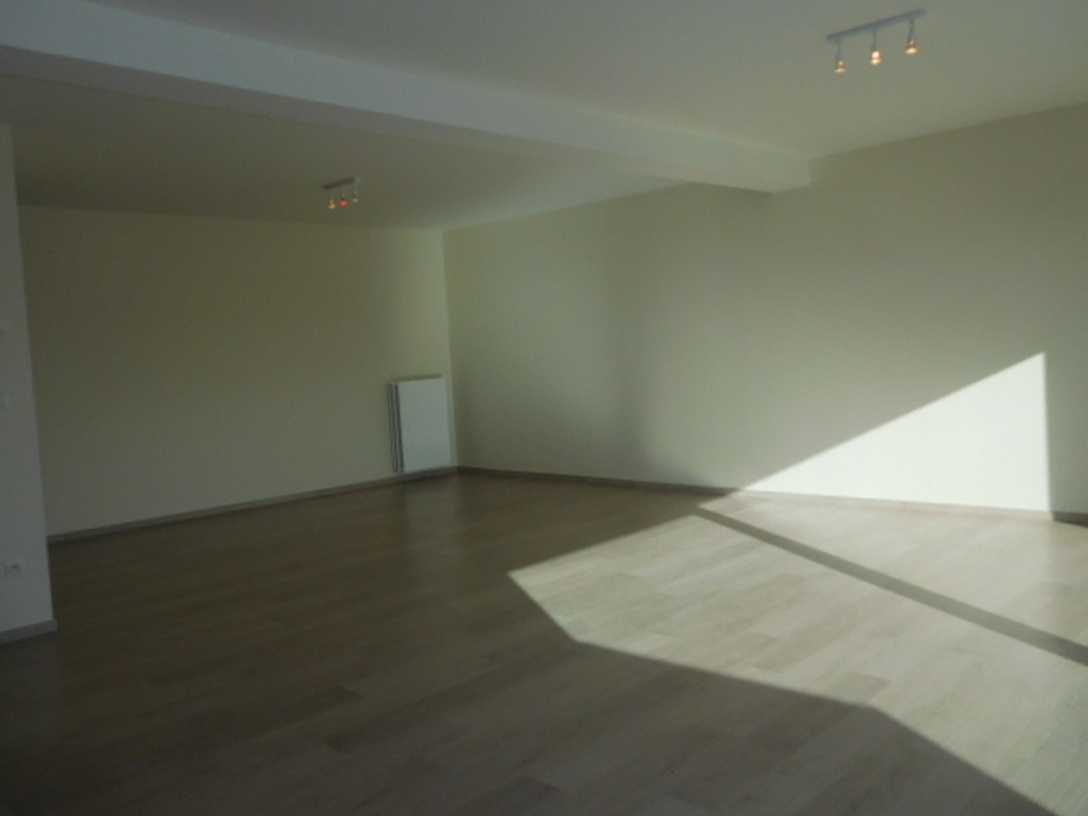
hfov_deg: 63.4
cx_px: 544
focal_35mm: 28
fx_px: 880
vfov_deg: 49.7
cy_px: 408
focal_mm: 5
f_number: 3.5
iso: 125
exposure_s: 1/800
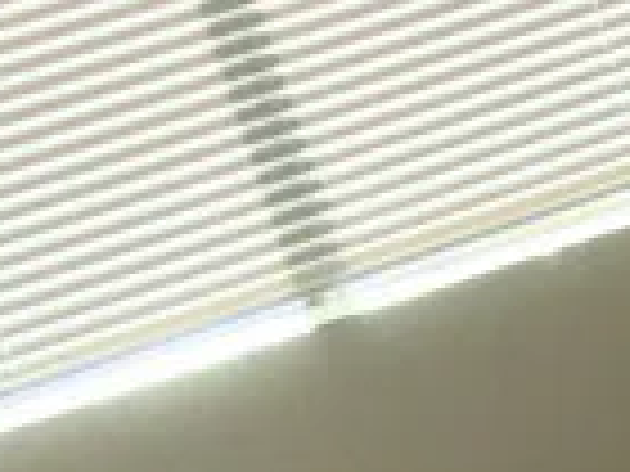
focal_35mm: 212
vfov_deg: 6.2
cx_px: 1318
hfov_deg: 8.7
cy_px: 1600
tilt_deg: -29.0
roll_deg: +12.6
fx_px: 3858
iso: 25
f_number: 2.2
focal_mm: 4.15
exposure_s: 1/271
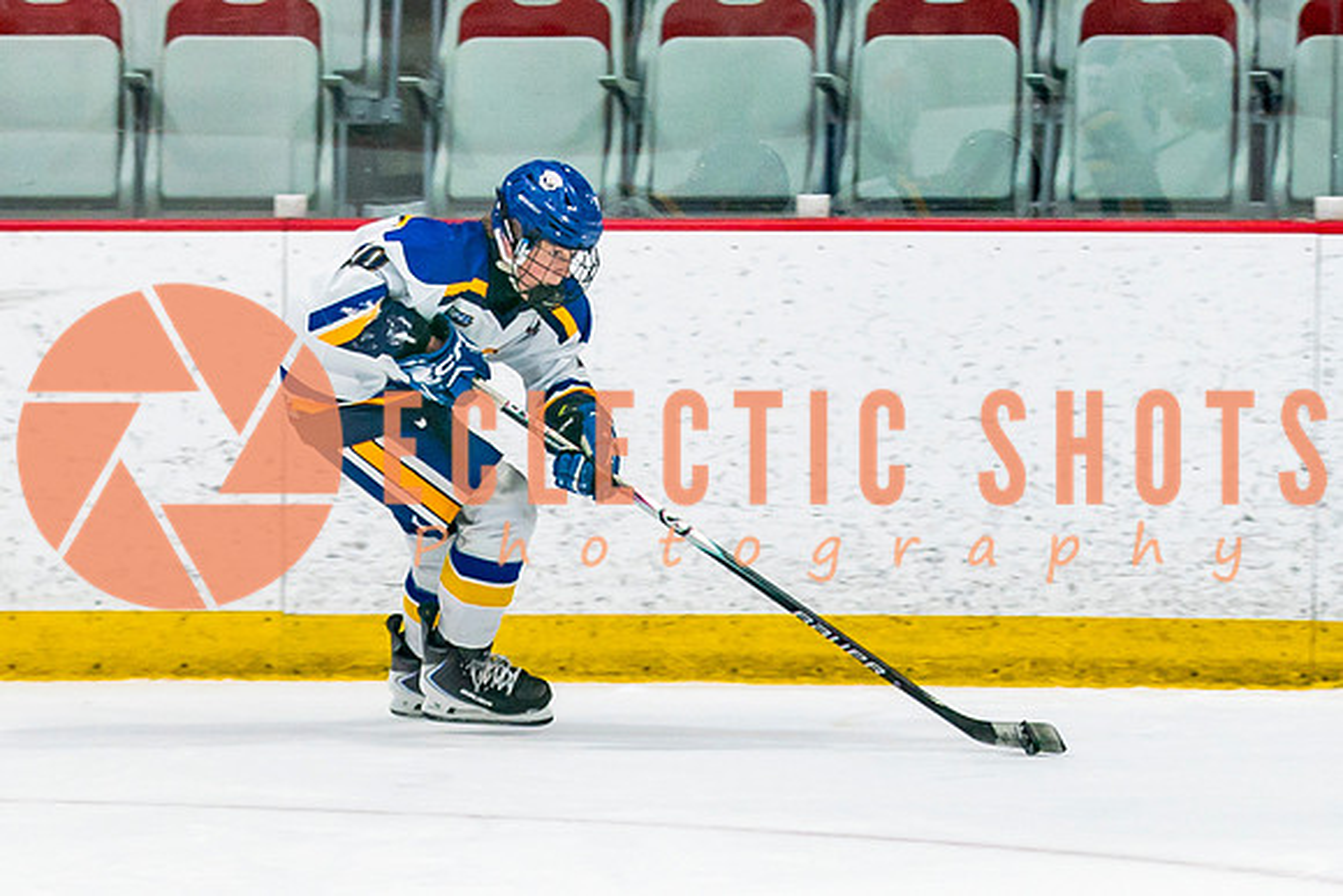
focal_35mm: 343
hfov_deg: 6.0
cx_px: 266
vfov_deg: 4.0
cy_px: 667
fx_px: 12797
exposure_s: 1/640
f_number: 3.2
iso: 400
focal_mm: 105
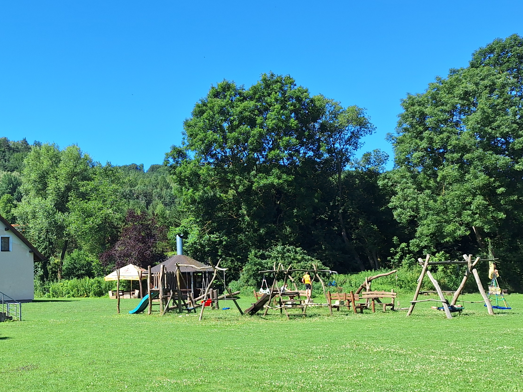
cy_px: 208
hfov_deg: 42.7
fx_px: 635
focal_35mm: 42
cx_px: 104
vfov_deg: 34.3
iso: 40
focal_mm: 5.54
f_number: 1.8
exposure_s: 1/1650
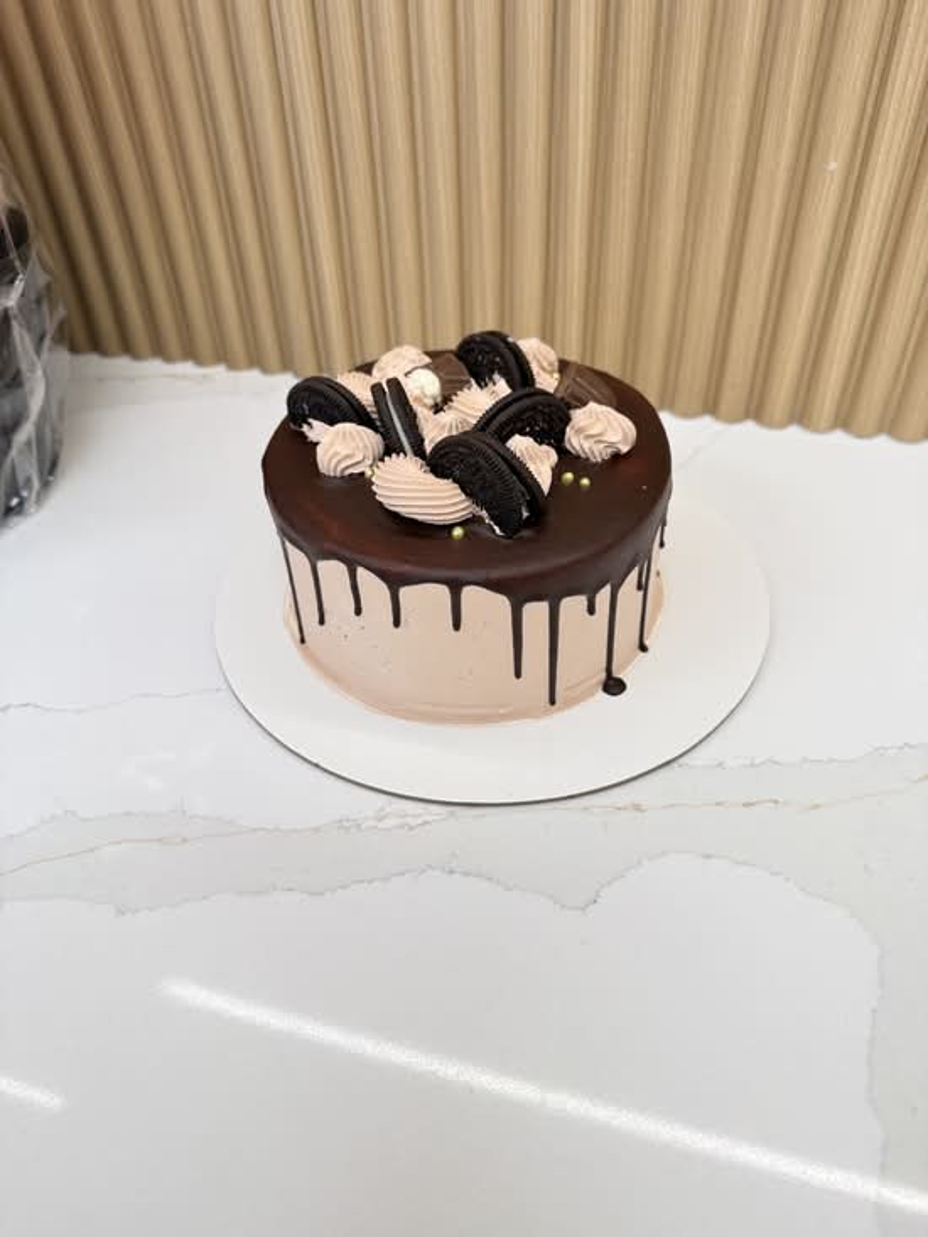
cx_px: 464
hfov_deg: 56.8
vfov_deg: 71.6
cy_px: 618
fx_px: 858
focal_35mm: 24
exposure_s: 1/125
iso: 50
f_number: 1.78
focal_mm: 6.76
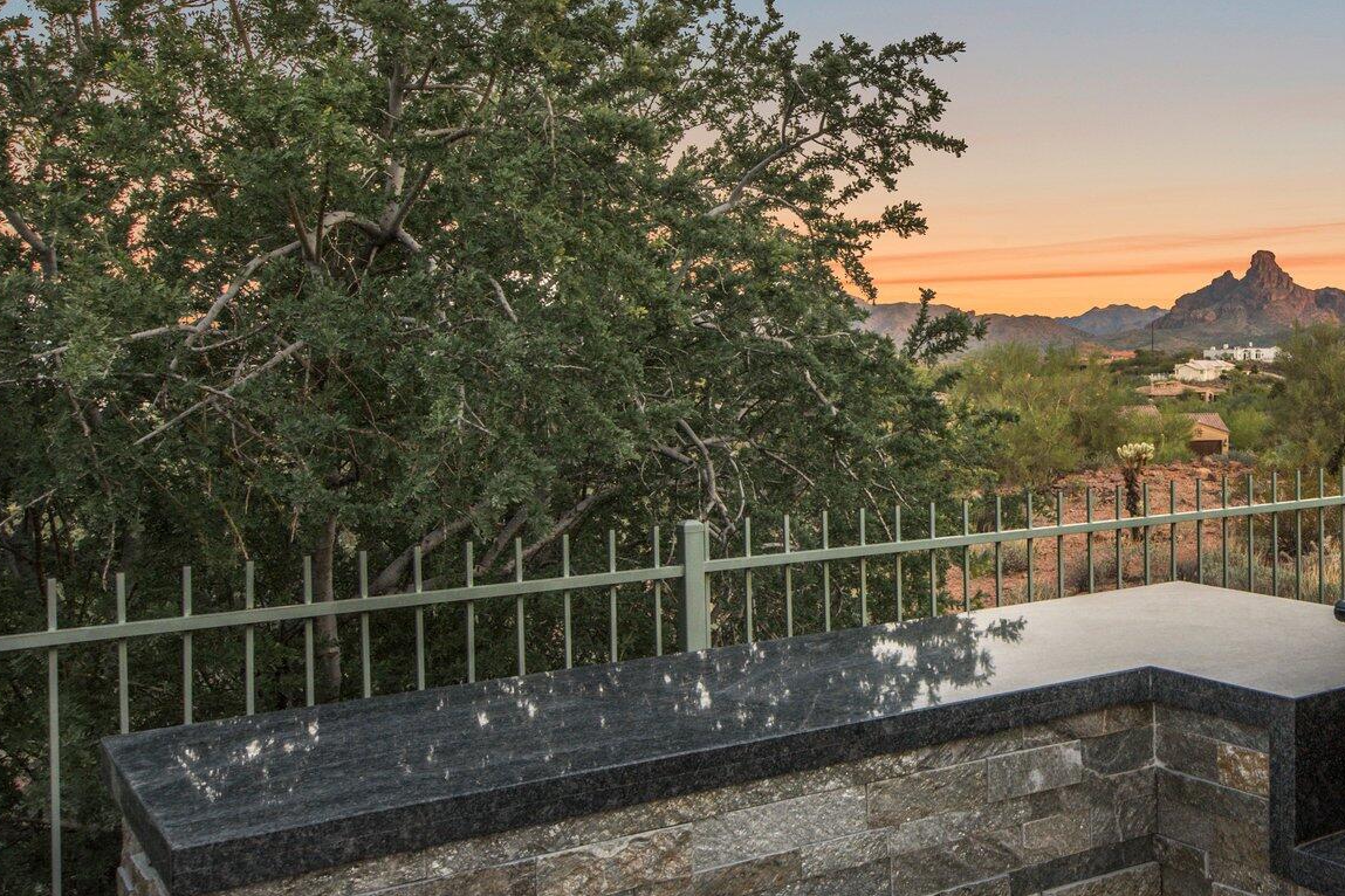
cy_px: 348
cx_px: 1164
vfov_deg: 32.5
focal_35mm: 41
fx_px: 1532
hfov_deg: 44.0
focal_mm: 23
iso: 400
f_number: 13
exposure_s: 1/8
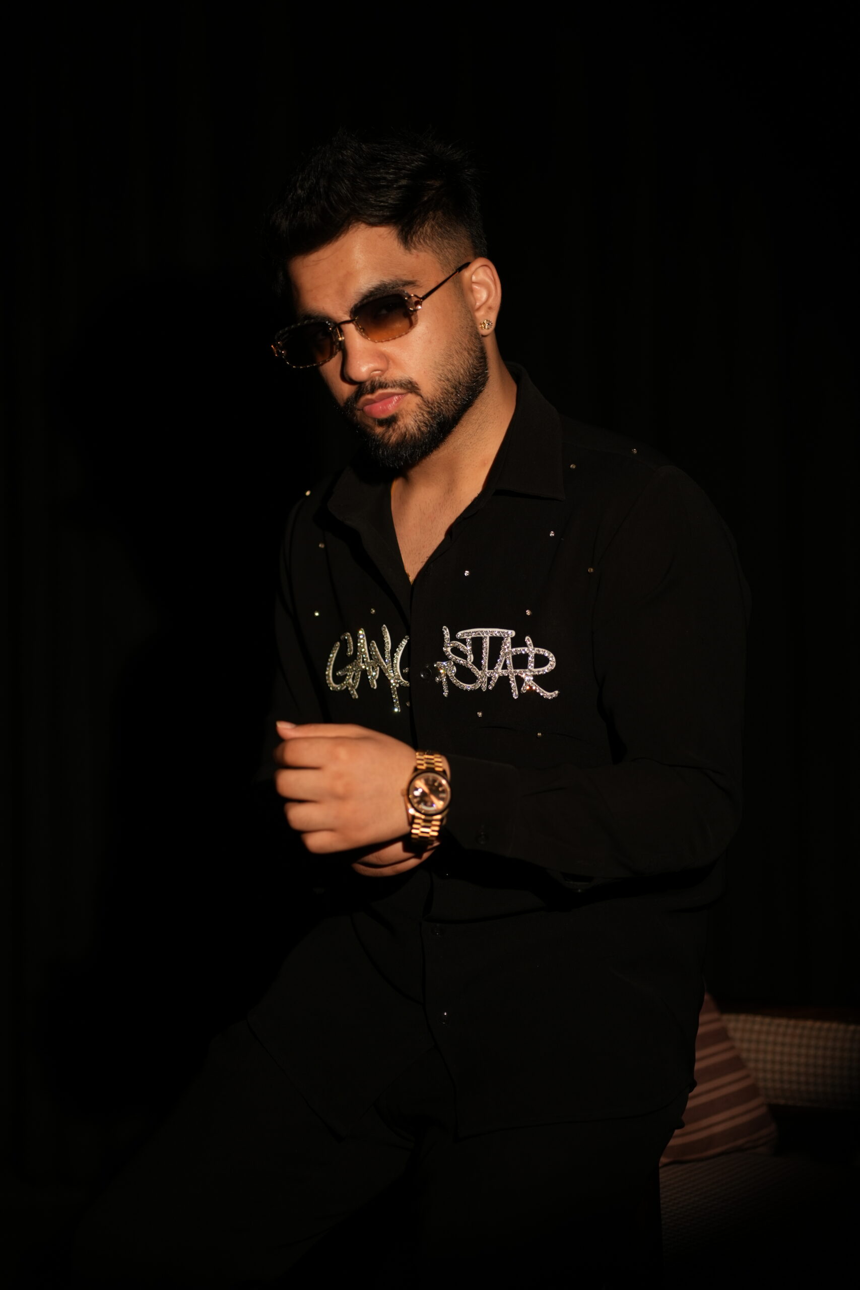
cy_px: 645
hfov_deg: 16.1
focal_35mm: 85
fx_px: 3045
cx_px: 430
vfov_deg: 23.9
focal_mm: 85
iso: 250
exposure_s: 1/160
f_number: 2
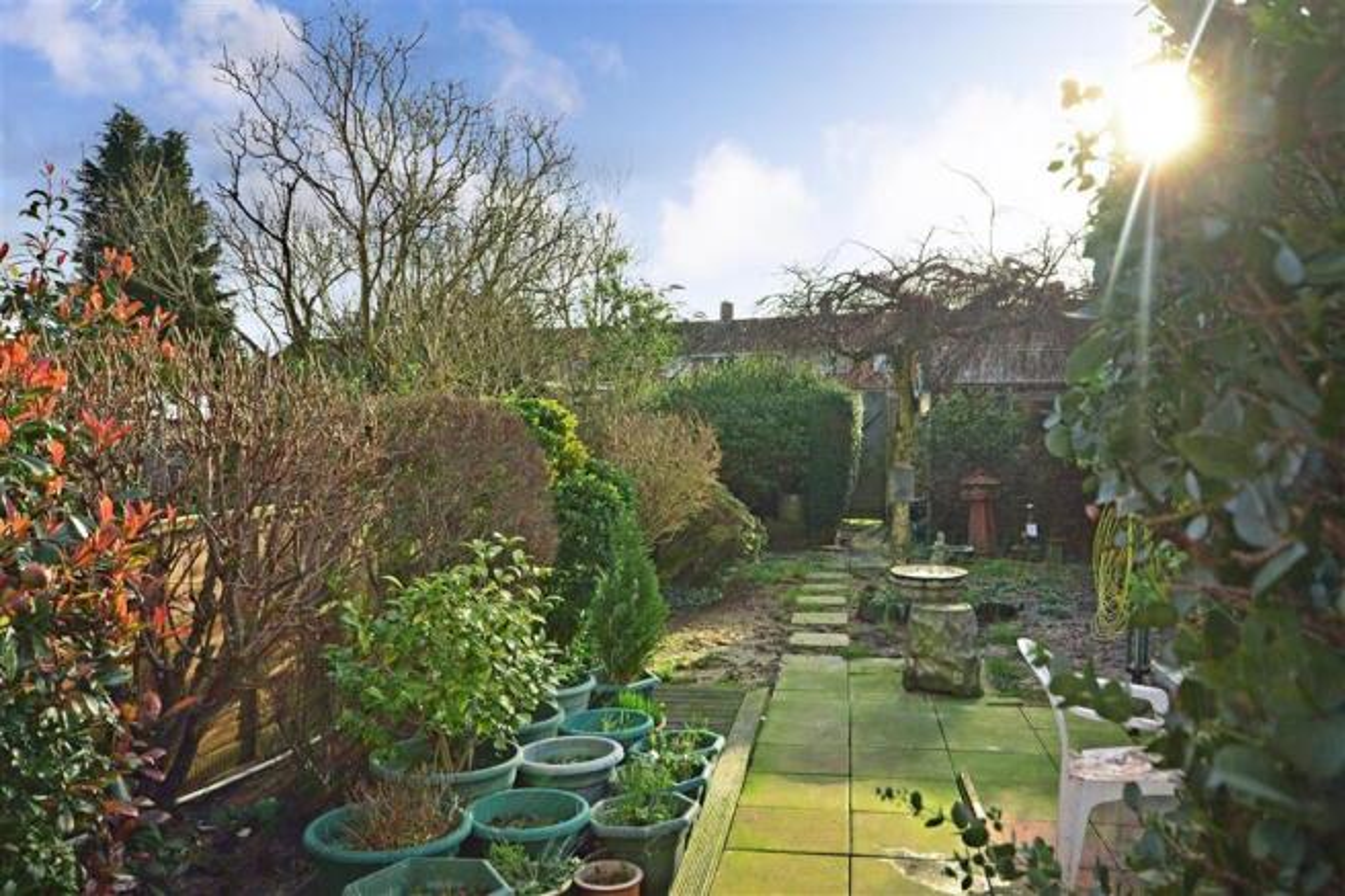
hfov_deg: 61.9
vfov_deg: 43.6
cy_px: 448
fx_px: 1120
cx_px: 672
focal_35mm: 30
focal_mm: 20
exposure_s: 1/250
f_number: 5.6
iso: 400
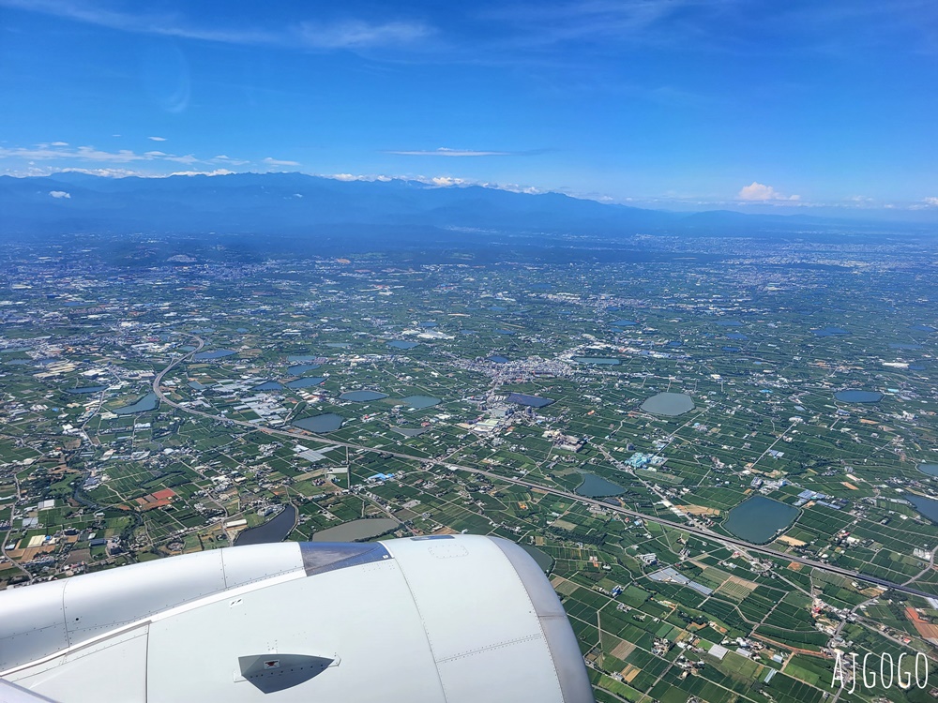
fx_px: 705
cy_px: 352
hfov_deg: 67.3
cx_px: 469
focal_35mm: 26
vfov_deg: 53.1
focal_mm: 5.4
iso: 40
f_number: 1.8
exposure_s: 1/2820
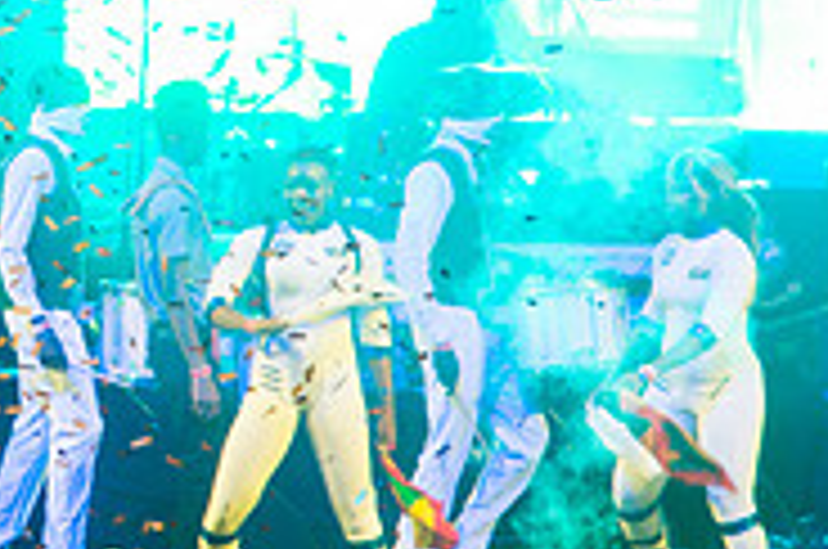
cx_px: -364
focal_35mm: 726
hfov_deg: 2.8
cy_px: 166
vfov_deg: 1.9
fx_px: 16669
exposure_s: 1/200
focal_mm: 230
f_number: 5.6
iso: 2500
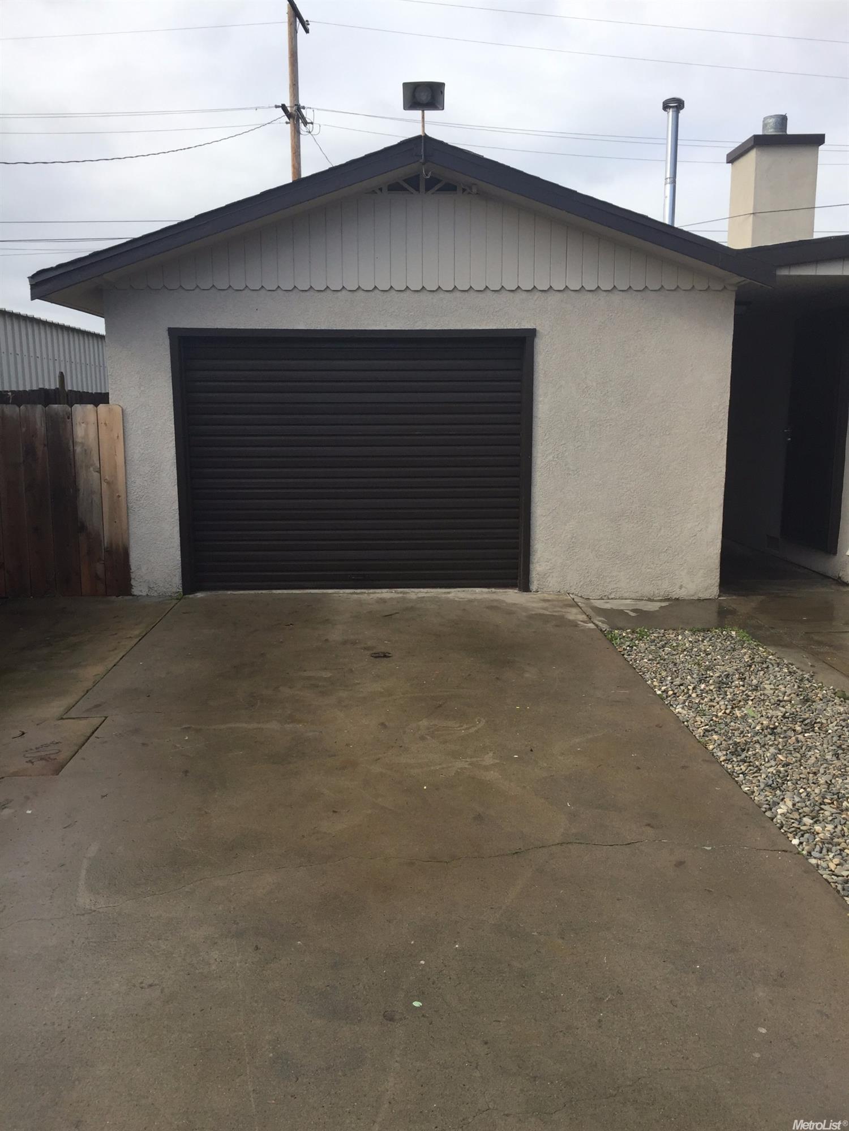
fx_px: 948
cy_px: 566
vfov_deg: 61.7
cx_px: 424
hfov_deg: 48.2
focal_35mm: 29
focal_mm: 4.15
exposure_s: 1/920
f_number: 2.2
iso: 32
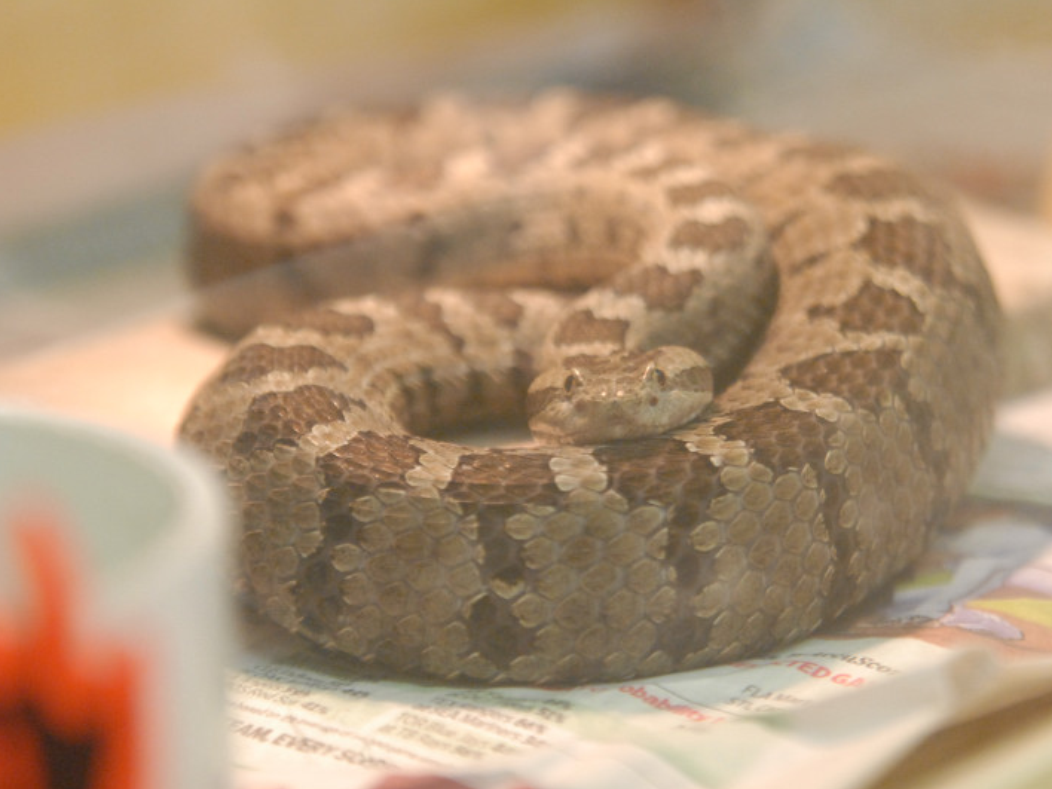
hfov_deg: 16.1
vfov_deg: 12.1
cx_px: 575
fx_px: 3724
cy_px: 397
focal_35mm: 123
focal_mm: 75
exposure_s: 1/80
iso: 1600
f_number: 4.5
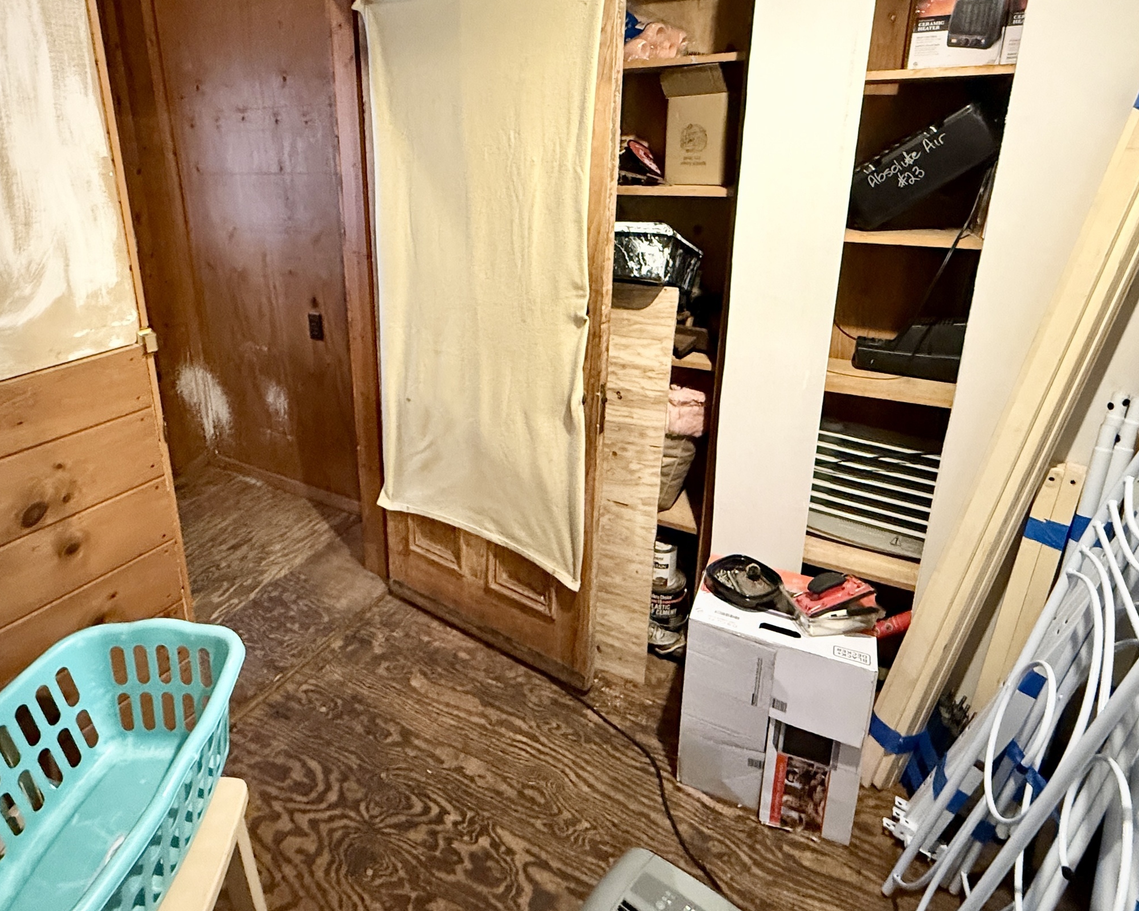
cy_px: 342
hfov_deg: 77.2
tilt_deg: -17.1
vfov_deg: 64.6
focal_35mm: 21
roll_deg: +1.0
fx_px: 708
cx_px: 487
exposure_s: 1/40
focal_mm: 2.22
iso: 1000
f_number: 2.2
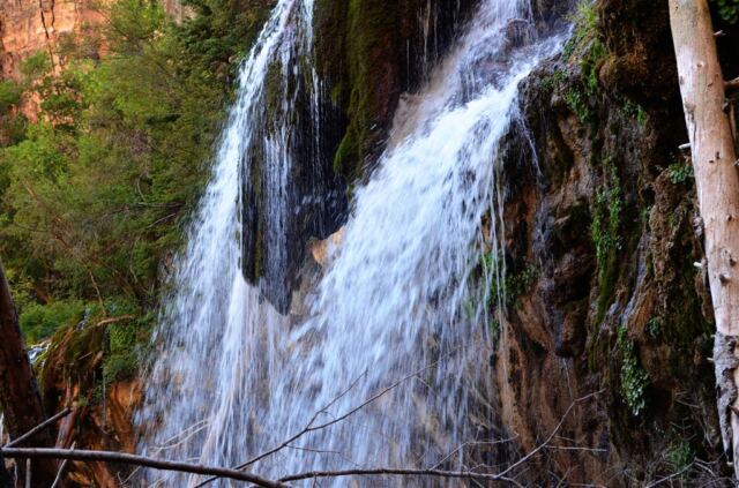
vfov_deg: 25.6
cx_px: 370
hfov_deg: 37.9
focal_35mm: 52
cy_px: 244
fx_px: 1075
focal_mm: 35
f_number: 3.5
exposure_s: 1/50
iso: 100
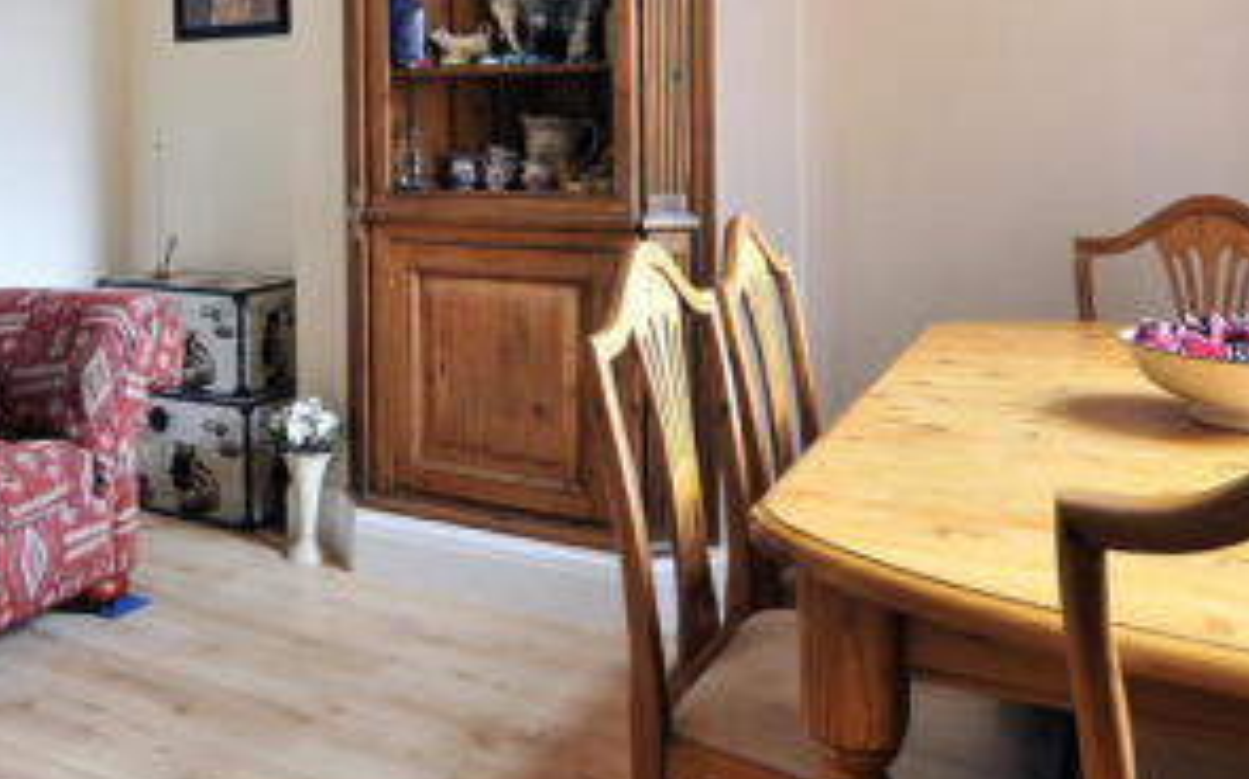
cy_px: 135
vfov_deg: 35.8
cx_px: 356
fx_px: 1157
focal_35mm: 34
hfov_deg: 54.8
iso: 400
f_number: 5.6
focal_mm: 10
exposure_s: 1/2.5
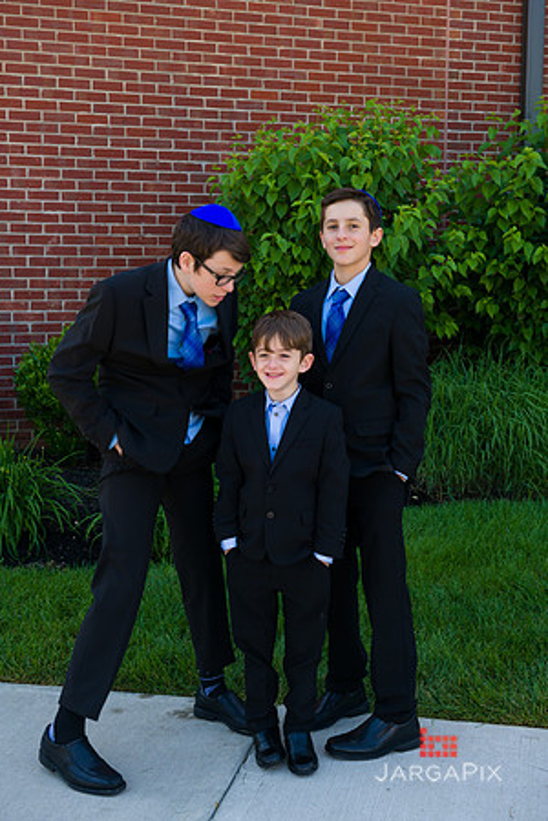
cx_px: 274
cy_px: 410
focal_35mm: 48
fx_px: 1096
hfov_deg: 28.1
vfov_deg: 41.1
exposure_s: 1/160
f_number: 5.6
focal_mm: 48
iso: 200
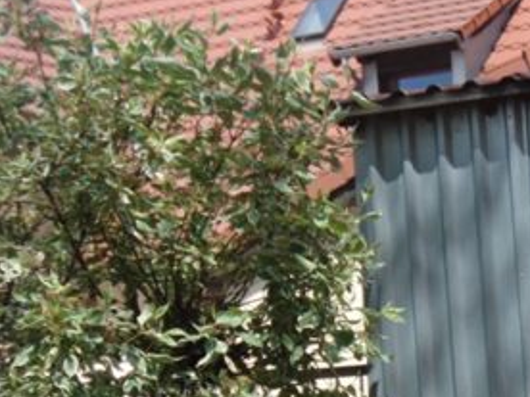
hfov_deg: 14.0
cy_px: 376
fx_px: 2128
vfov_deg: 10.6
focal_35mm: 139
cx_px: 520
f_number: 3.6
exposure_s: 1/500
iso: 80
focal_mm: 10.8
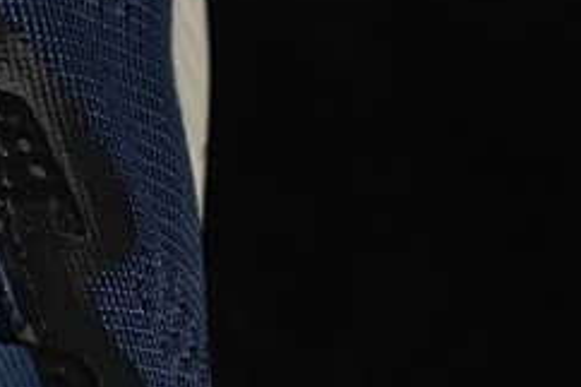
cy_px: -113
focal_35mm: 335
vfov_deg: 4.1
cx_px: -329
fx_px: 5403
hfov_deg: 6.1
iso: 160
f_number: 6.3
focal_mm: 50
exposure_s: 1/60
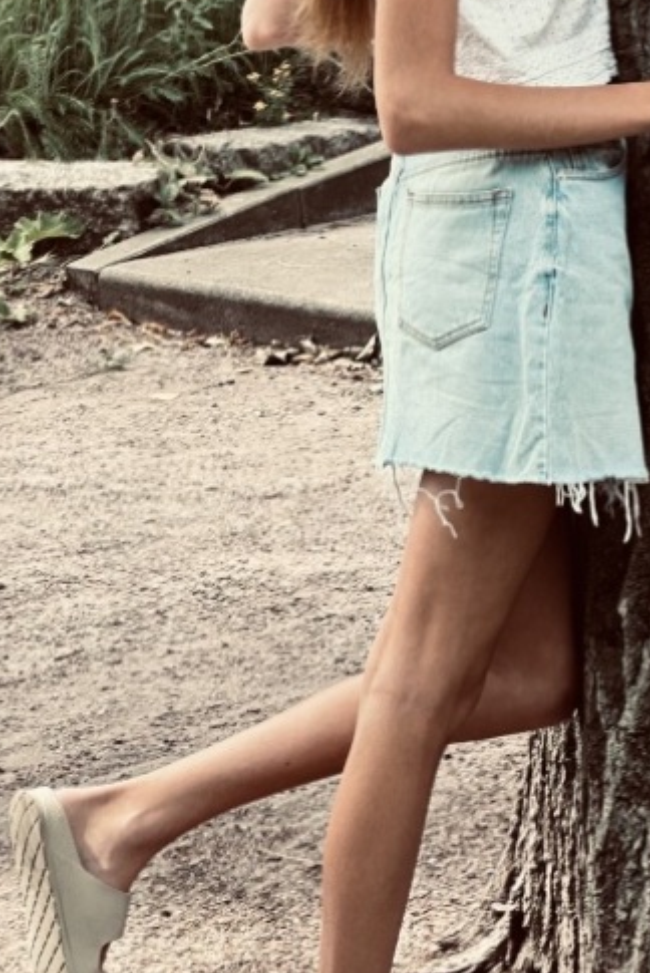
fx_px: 4760
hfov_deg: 7.8
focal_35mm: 176
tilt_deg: -7.8
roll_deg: +1.4
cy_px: 334
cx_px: 546
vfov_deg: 11.7
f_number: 2.8
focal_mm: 9
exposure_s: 1/124
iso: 32
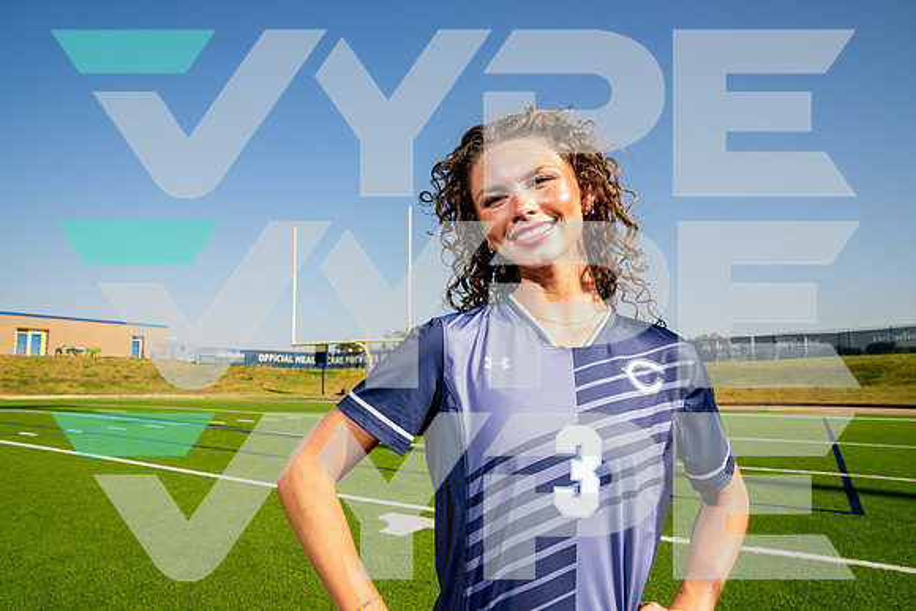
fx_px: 611
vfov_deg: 53.2
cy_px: 306
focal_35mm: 24
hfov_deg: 73.7
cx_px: 458
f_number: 7.1
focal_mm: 24
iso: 50
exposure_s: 1/125
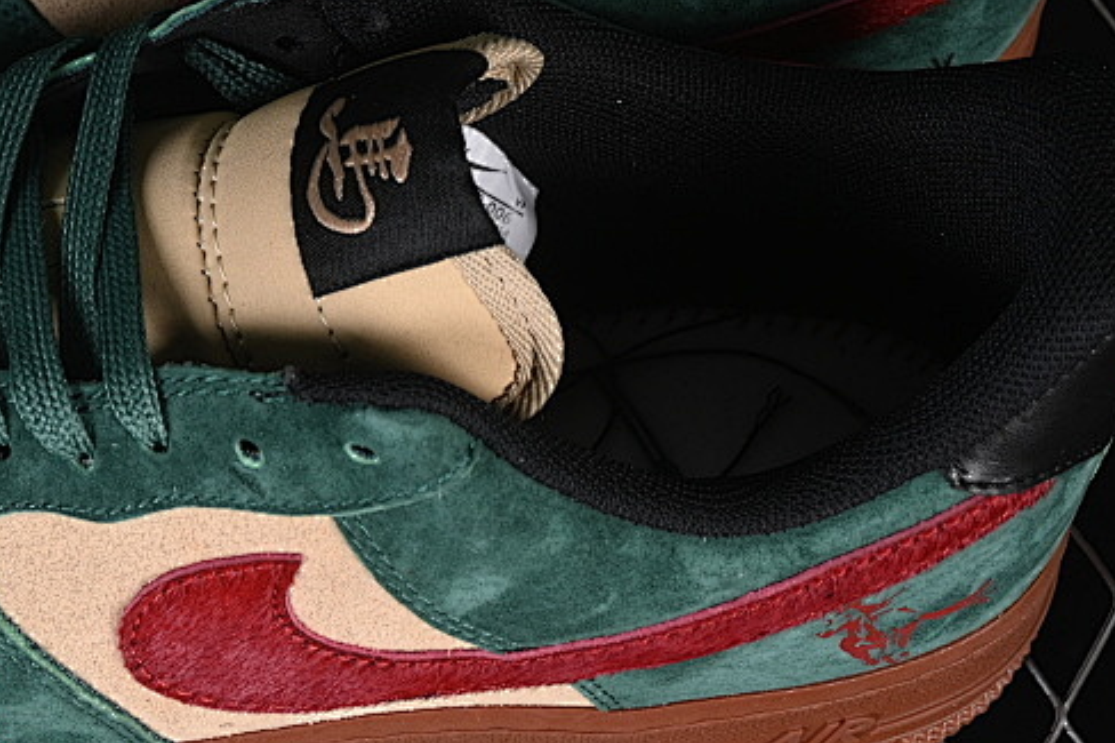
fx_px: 5139
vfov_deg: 8.2
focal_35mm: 166
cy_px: 121
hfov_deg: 12.3
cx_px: 185
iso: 160
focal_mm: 50
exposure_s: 1/60
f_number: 6.3
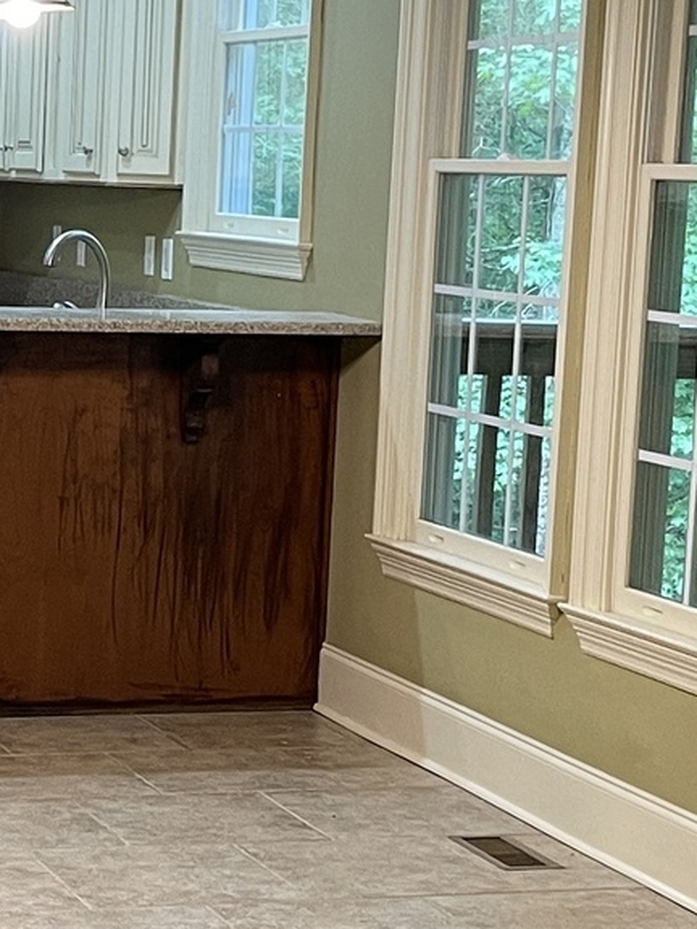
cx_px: 8
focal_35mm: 100
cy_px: 469
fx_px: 2685
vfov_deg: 19.6
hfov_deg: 14.6
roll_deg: -2.2
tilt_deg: -6.7
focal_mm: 5.1
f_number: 1.6
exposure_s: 1/60
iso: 160
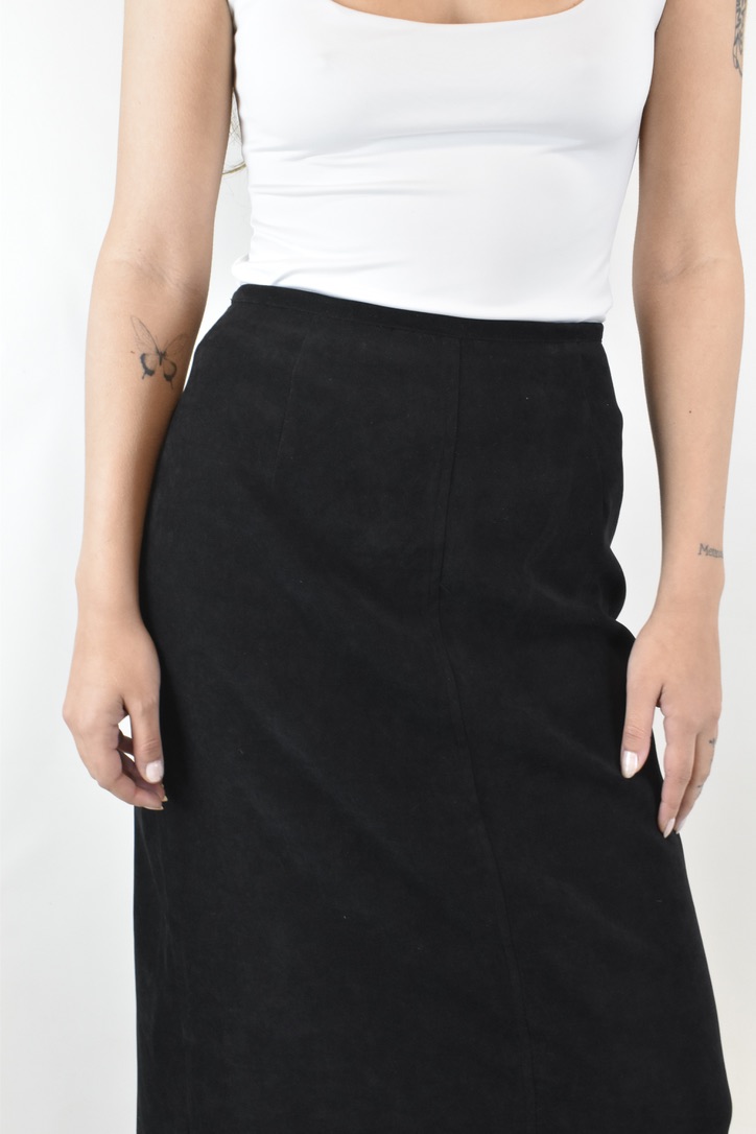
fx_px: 1465
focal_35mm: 46
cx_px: 378
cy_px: 567
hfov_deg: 28.9
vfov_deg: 42.3
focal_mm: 31
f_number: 16
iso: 1600
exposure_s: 1/20
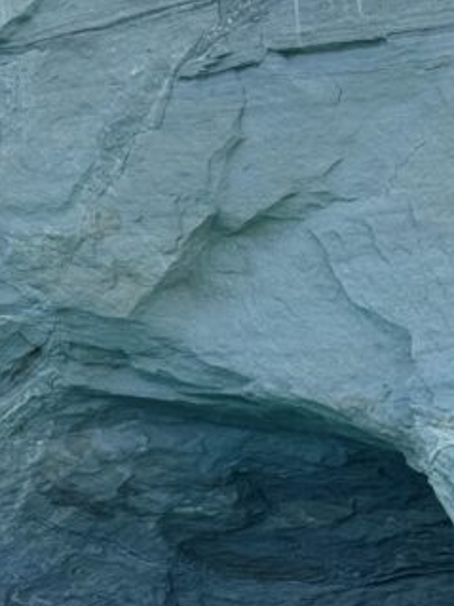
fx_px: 2695
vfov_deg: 12.8
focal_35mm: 154
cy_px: 376
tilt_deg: +5.5
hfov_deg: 9.4
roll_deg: +0.9
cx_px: -169
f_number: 1.78
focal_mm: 6.76
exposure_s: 1/2833
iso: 64
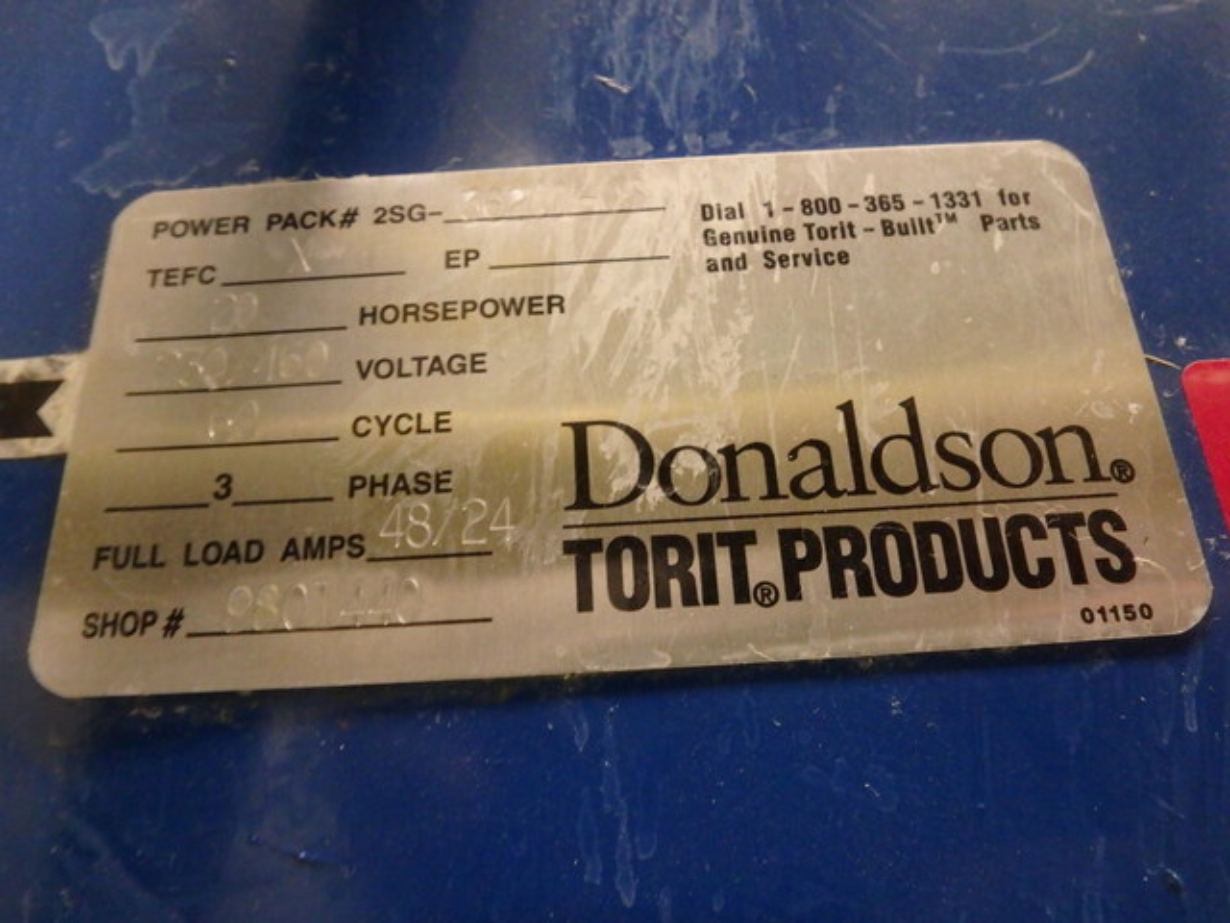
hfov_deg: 79.0
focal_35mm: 21
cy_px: 462
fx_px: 746
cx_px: 615
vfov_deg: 63.4
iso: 800
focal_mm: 3.7
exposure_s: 1/25
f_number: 3.5
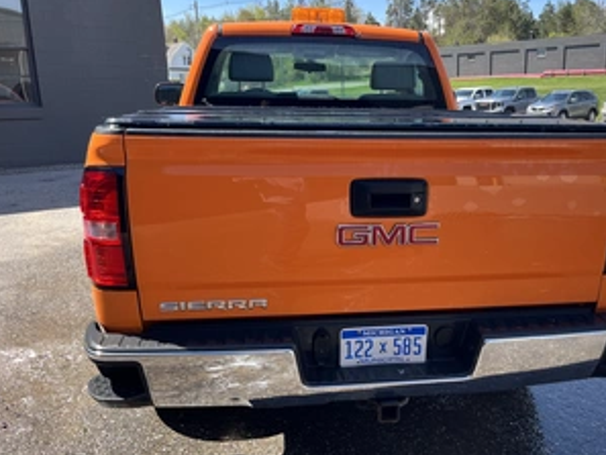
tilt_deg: -14.1
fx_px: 613
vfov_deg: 40.6
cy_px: 269
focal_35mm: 35
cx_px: 382
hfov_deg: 52.0
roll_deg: +1.5
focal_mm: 5.1
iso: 50
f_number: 1.6
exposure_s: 1/845
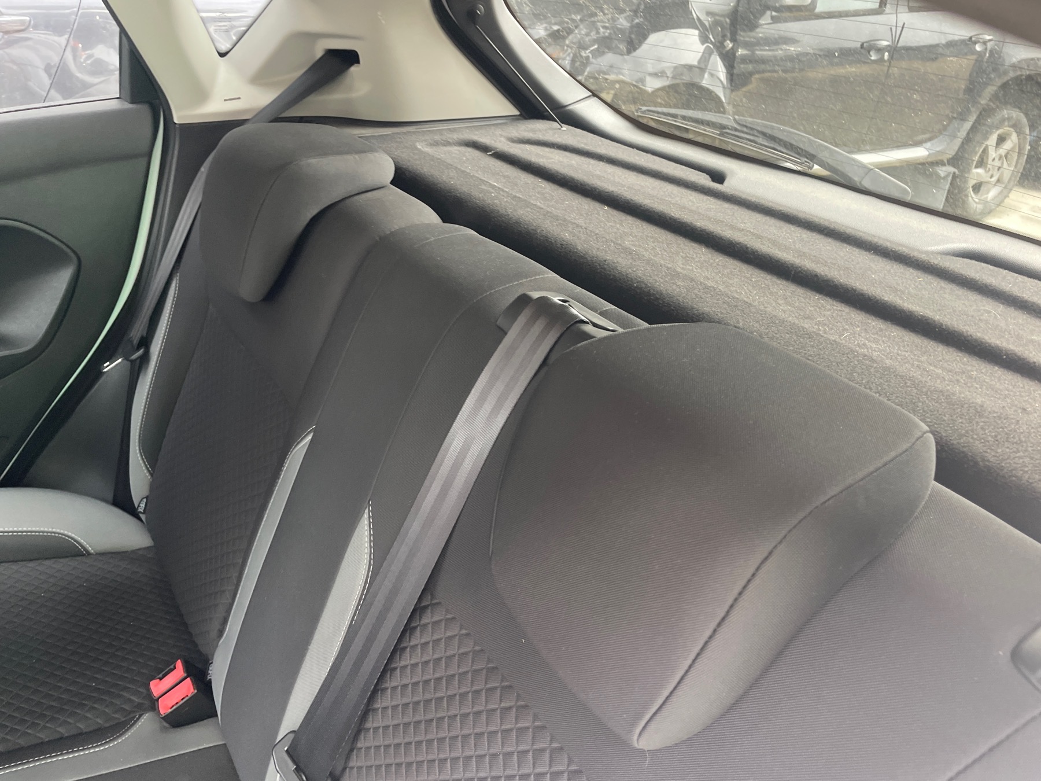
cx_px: 520
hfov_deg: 67.3
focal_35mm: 26
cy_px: 390
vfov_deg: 53.1
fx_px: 782
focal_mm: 4.2
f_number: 1.6
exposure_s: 1/63
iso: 125
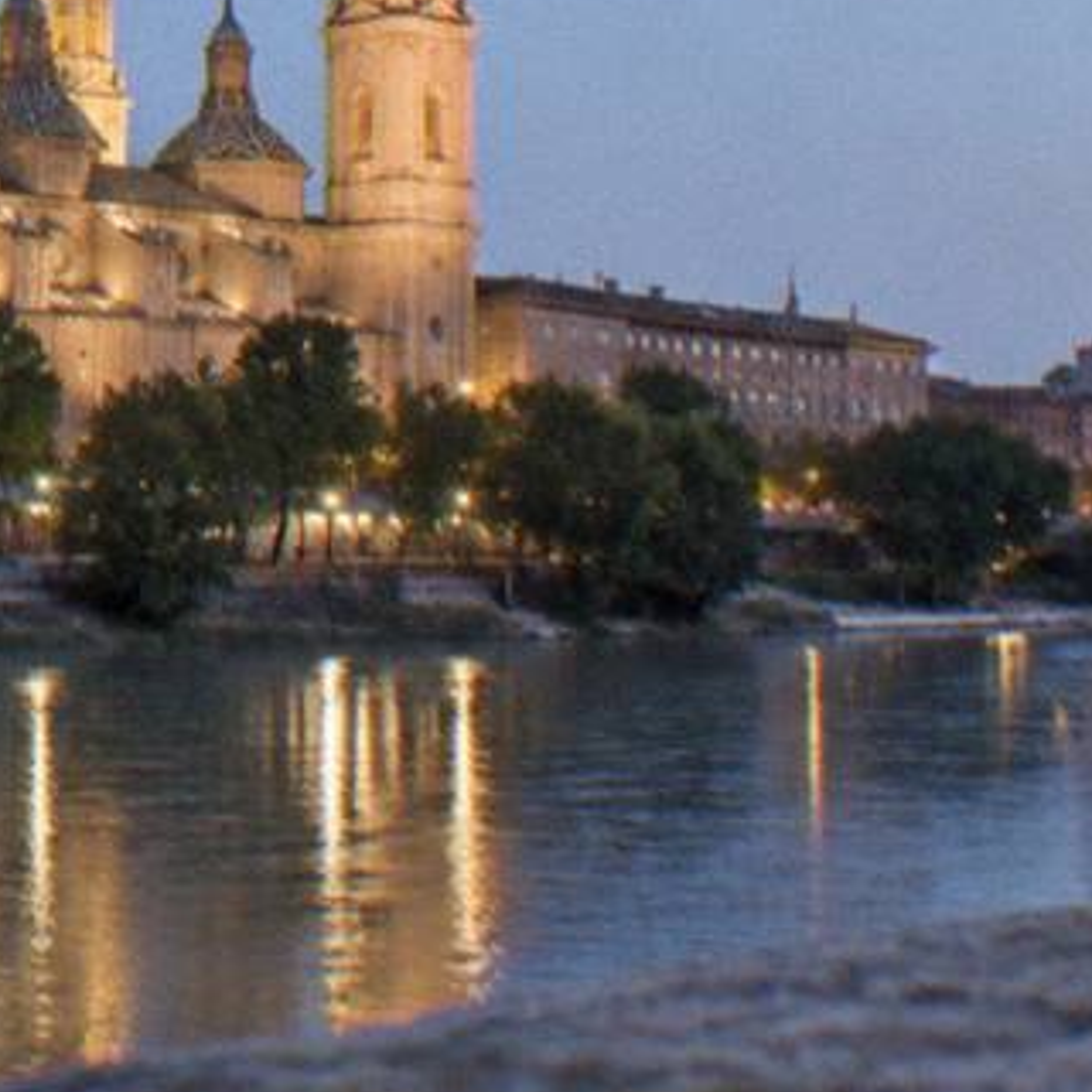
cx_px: -65
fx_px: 3319
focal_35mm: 93
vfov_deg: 18.6
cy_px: 317
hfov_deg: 18.1
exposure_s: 1/400
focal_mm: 35
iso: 500
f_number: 9
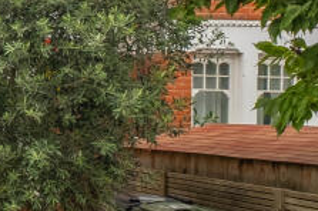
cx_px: -111
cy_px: 5
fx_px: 609
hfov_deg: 24.8
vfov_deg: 19.2
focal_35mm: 69
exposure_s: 1/200
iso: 400
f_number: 6.4
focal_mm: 10
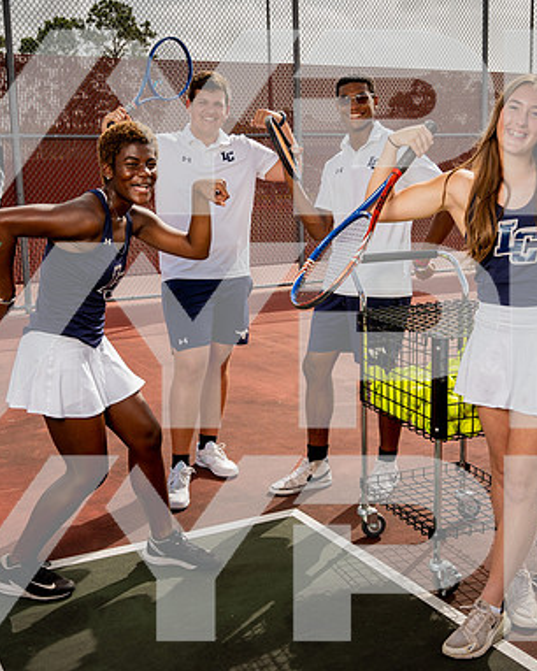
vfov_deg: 39.5
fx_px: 933
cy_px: 336
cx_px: 265
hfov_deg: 32.1
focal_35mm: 47
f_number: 6.3
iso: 50
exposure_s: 1/250
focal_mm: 33
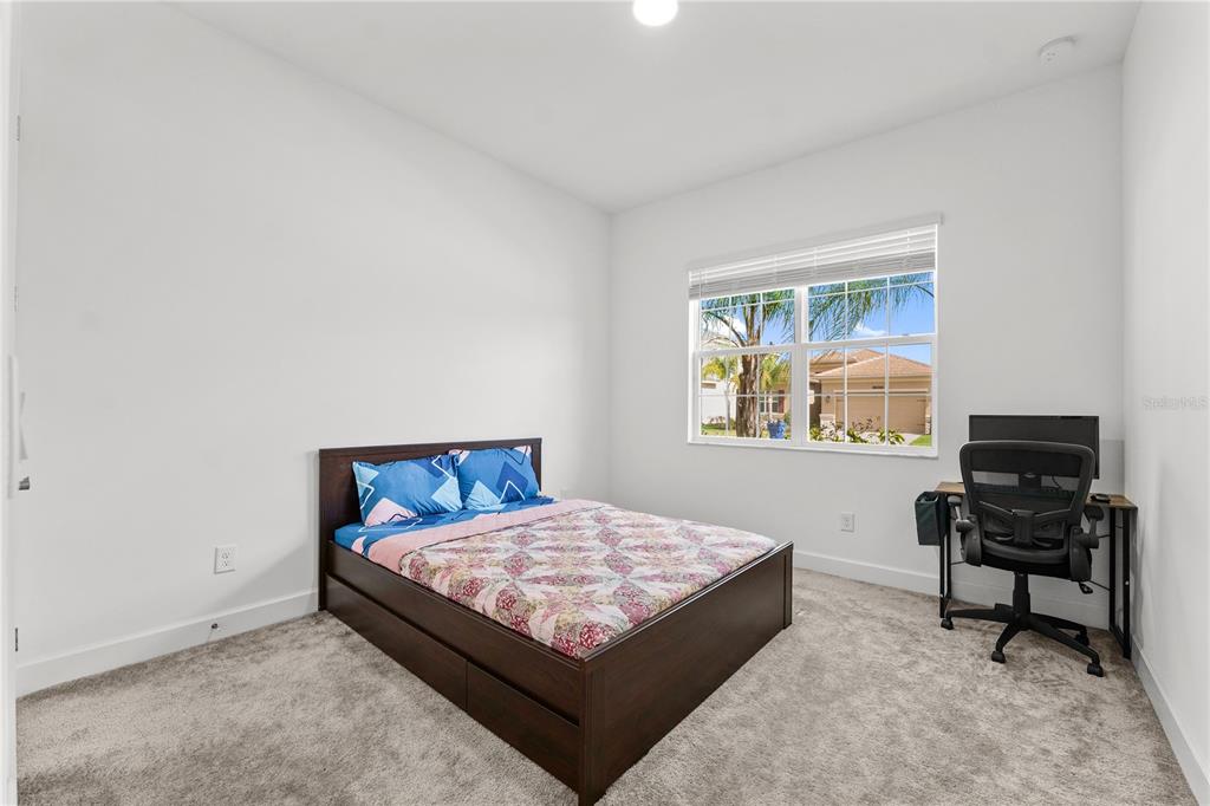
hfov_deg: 104.3
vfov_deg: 81.2
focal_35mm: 14
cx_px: 605
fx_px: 470
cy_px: 403
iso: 400
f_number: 8
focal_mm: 14
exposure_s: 1/20
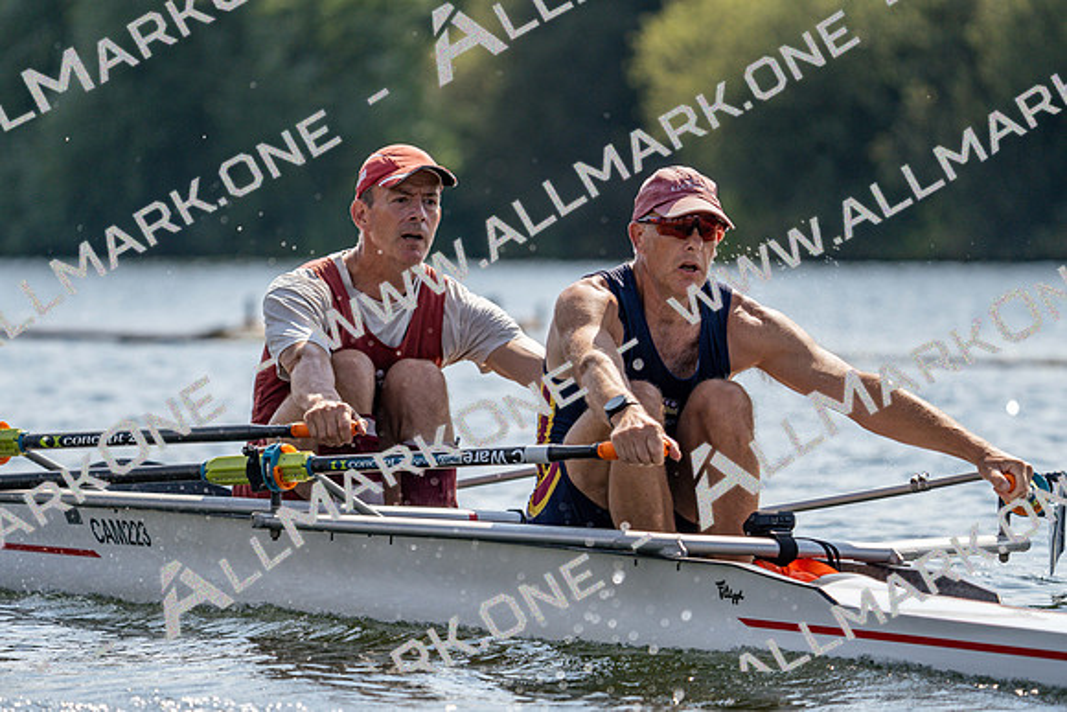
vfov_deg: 4.5
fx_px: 9071
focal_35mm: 306
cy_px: 356
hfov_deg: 6.7
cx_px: 534
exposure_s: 1/1600
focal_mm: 306
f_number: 6.3
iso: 250
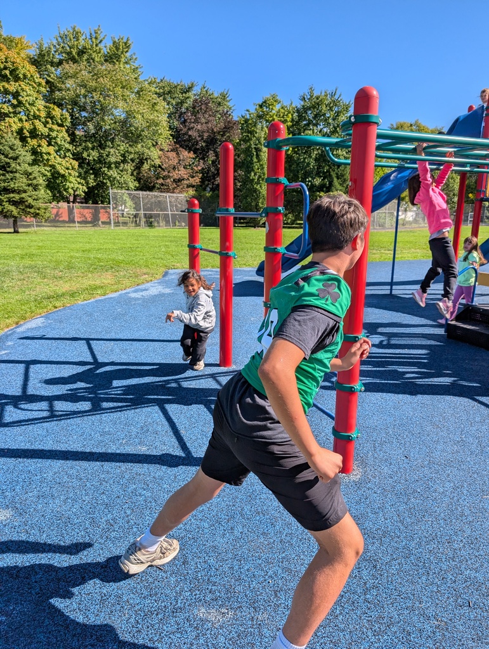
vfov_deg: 71.5
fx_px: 451
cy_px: 324
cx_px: 244
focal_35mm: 24
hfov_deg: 56.9
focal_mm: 6.9
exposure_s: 1/897
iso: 20
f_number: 1.68
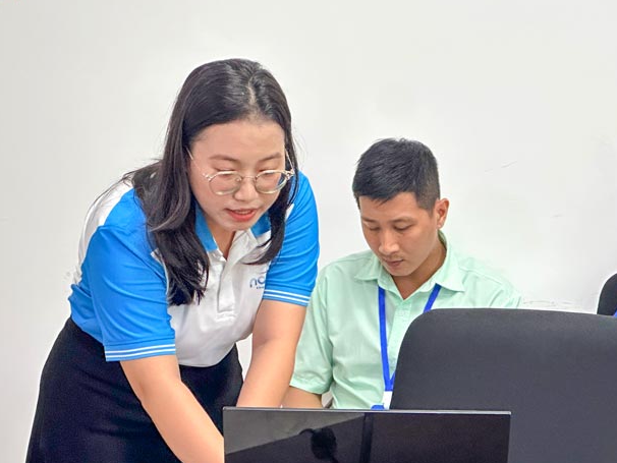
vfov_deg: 11.7
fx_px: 2265
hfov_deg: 15.5
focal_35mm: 127
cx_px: 342
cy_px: 322
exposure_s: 1/60
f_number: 2.8
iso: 320
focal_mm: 9
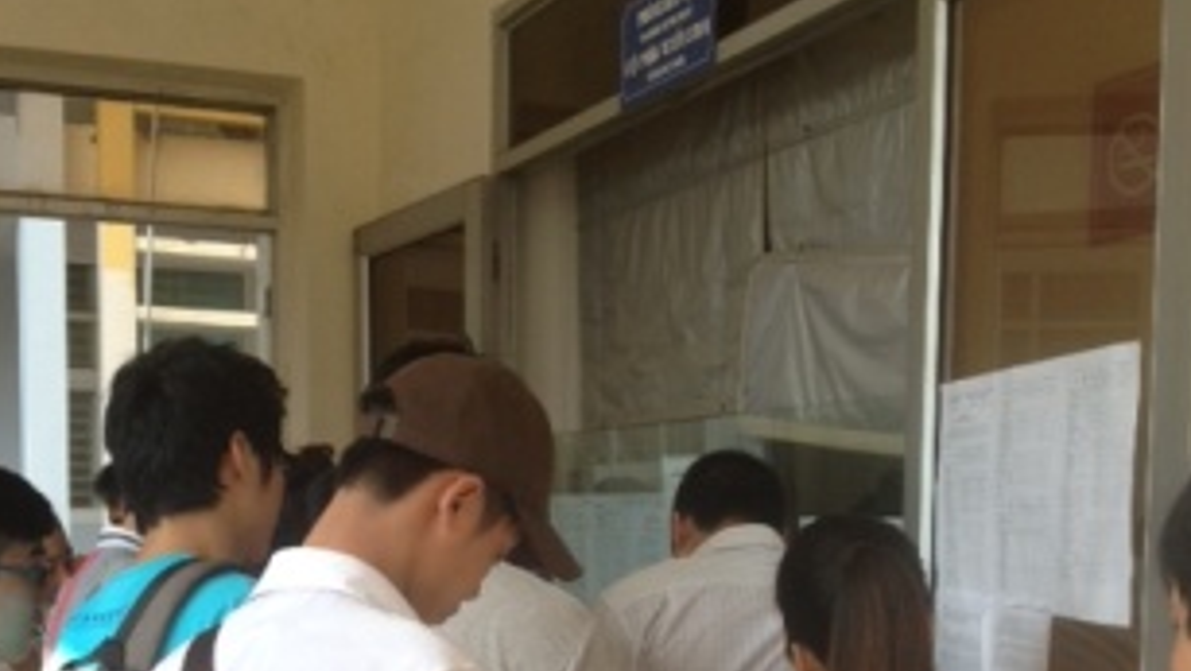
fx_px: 1832
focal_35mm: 58
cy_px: 646
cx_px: 574
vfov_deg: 20.2
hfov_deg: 36.0
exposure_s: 1/445
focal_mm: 4.28
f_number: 2.4
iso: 80
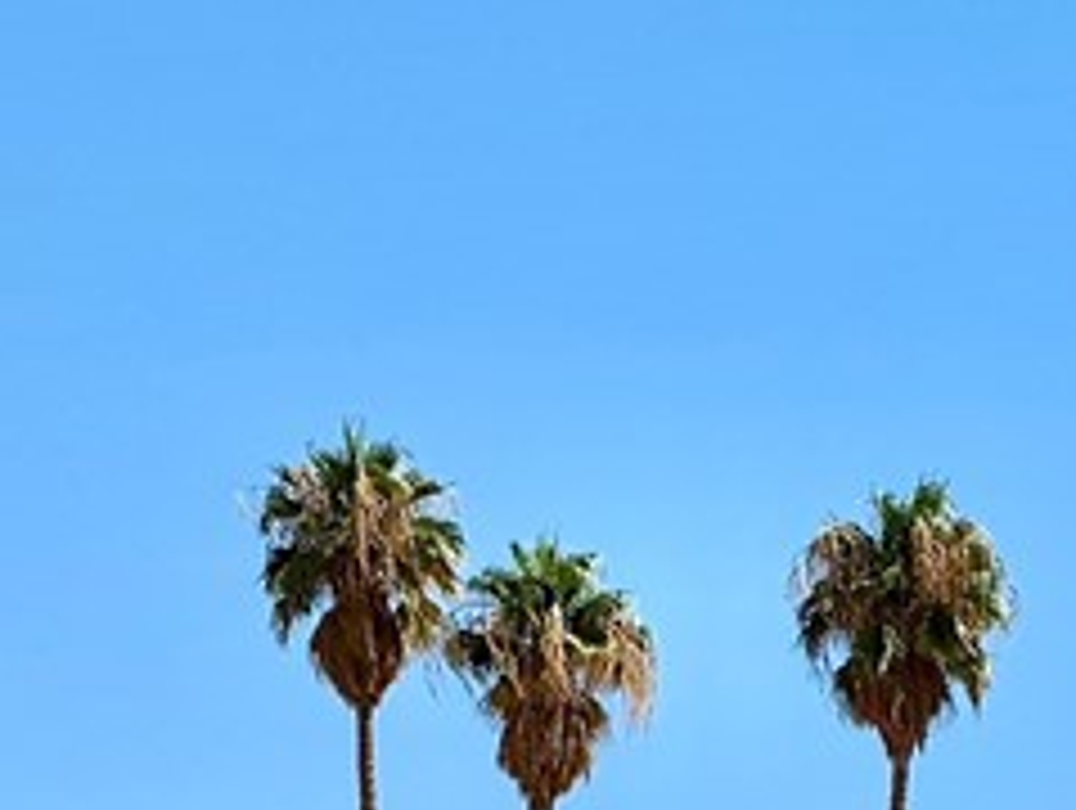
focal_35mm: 124
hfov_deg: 15.8
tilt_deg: +1.3
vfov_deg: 11.1
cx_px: 851
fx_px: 3860
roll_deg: +0.7
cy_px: 1476
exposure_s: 1/3125
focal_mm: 3
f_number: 1.8
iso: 25
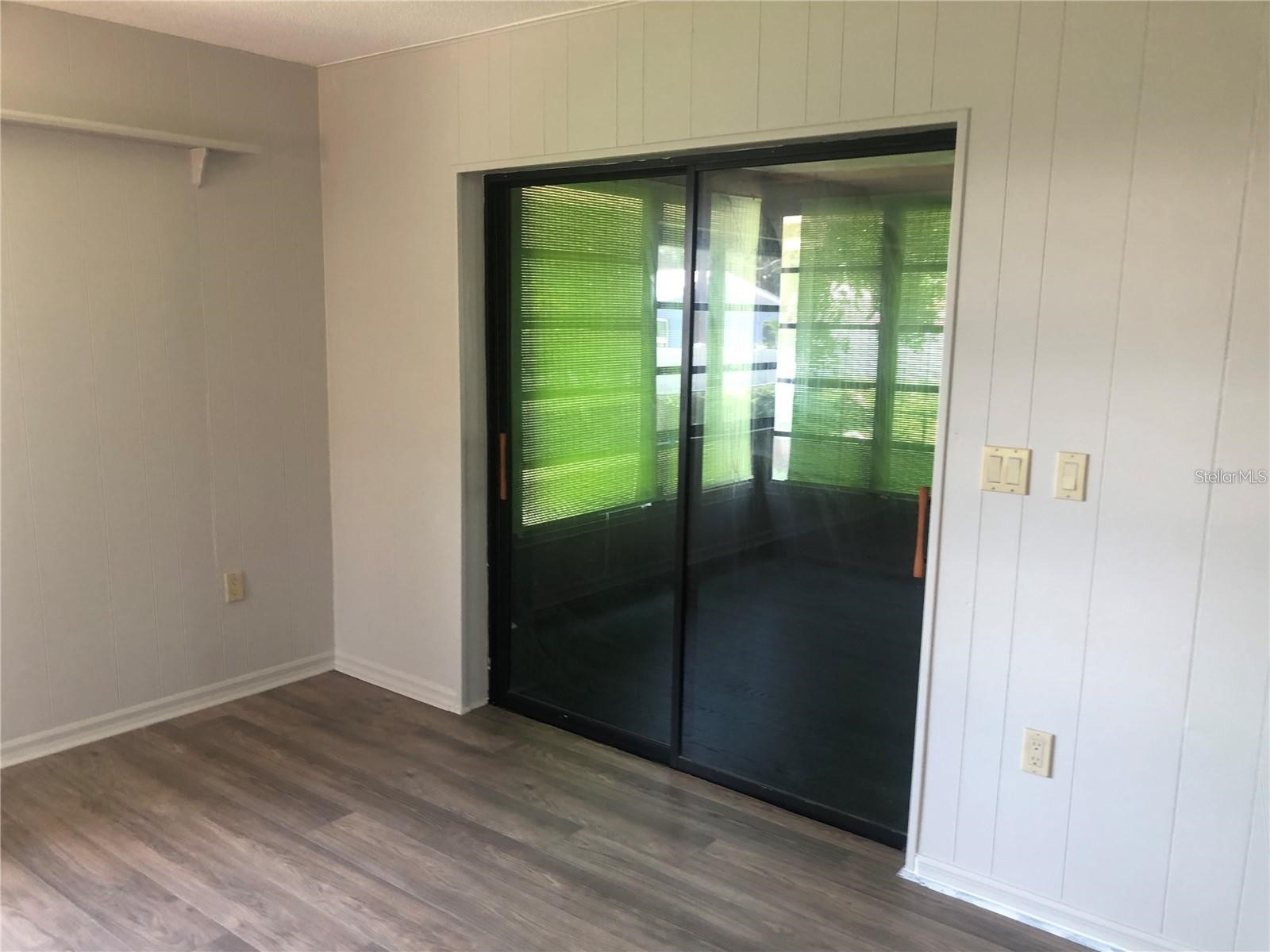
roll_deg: -1.4
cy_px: 476
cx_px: 635
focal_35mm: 28
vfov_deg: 49.7
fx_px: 1027
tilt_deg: -10.1
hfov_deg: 63.4
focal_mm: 3.99
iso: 40
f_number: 1.8
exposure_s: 1/17
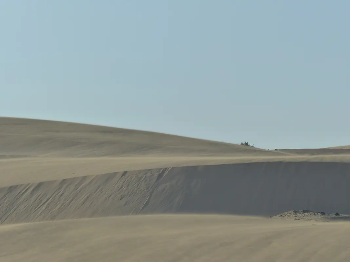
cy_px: 131
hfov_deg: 6.5
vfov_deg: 4.9
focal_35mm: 303
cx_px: 175
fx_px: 3063
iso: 160
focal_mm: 54.5
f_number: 4
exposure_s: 1/1300
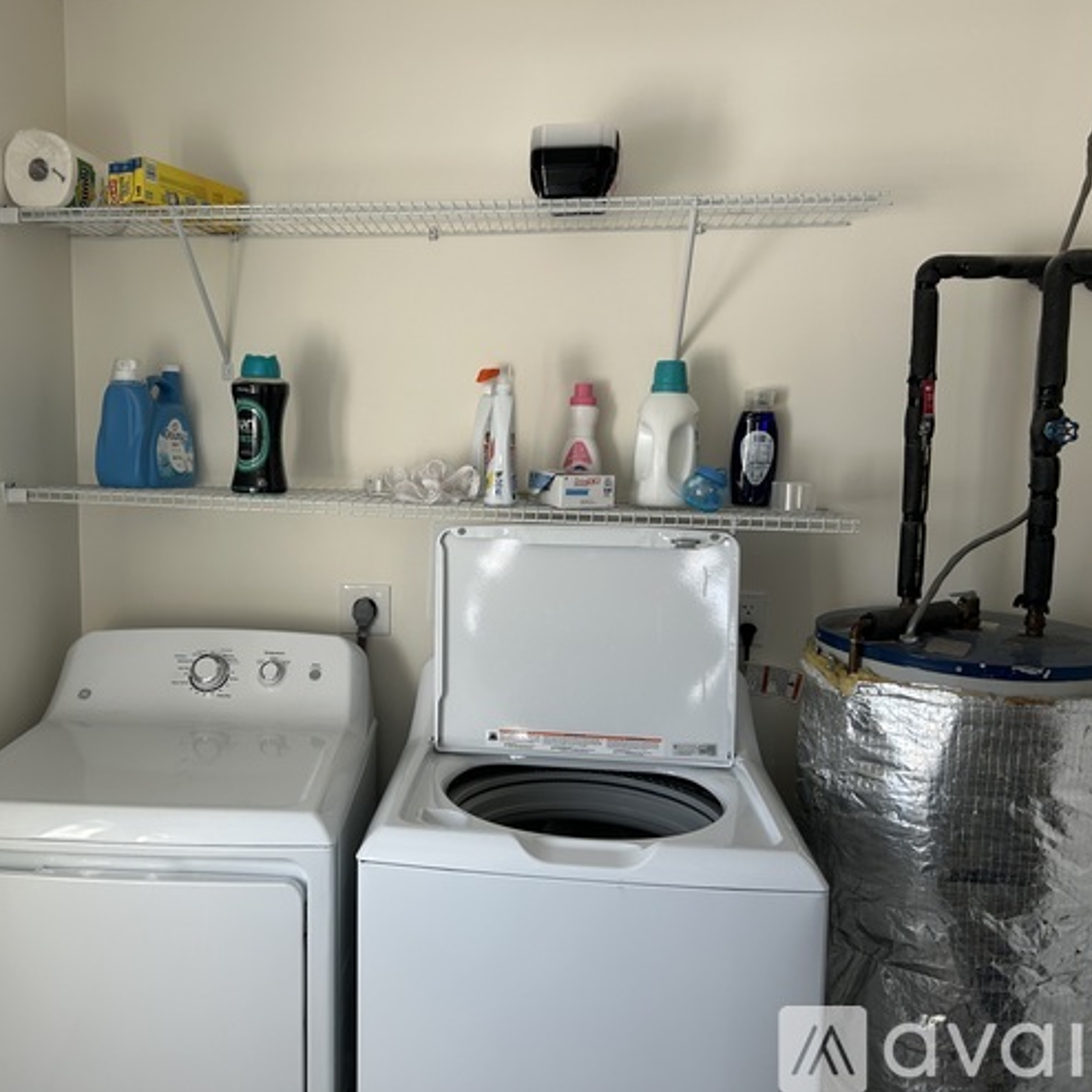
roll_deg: -0.4
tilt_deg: -7.1
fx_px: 1106
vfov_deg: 52.5
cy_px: 542
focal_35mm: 31
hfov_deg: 51.9
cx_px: 399
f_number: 1.5
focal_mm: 5.7
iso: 40
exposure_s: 1/121
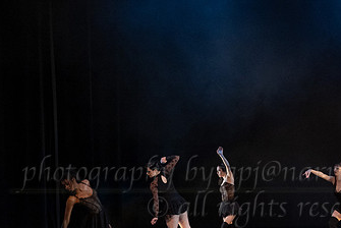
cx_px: 256
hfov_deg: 20.0
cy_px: 196
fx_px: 957
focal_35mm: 101
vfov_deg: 13.5
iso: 4000
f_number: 3.2
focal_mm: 53
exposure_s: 1/400
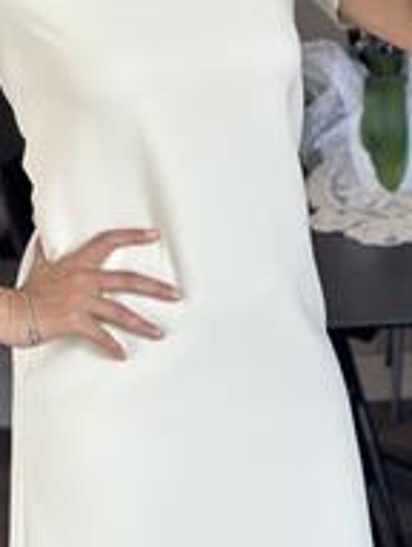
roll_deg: +5.6
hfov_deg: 11.7
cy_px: 60
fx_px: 2009
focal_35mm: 127
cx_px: 200
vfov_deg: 15.3
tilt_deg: -14.4
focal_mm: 6.86
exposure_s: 1/121
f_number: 1.78
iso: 100
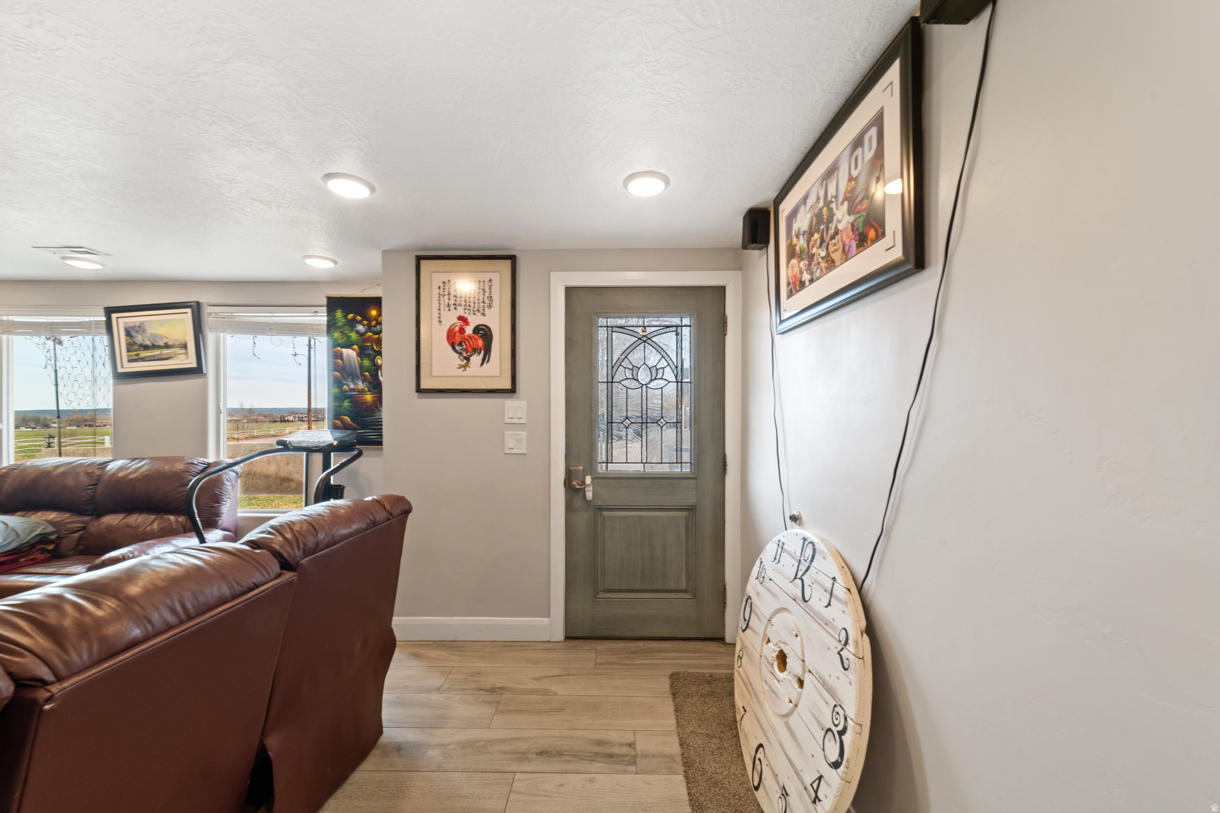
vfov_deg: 81.2
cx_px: 610
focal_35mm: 14
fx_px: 474
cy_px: 406
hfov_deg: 104.3
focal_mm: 14
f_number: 14
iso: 100
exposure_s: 1/4
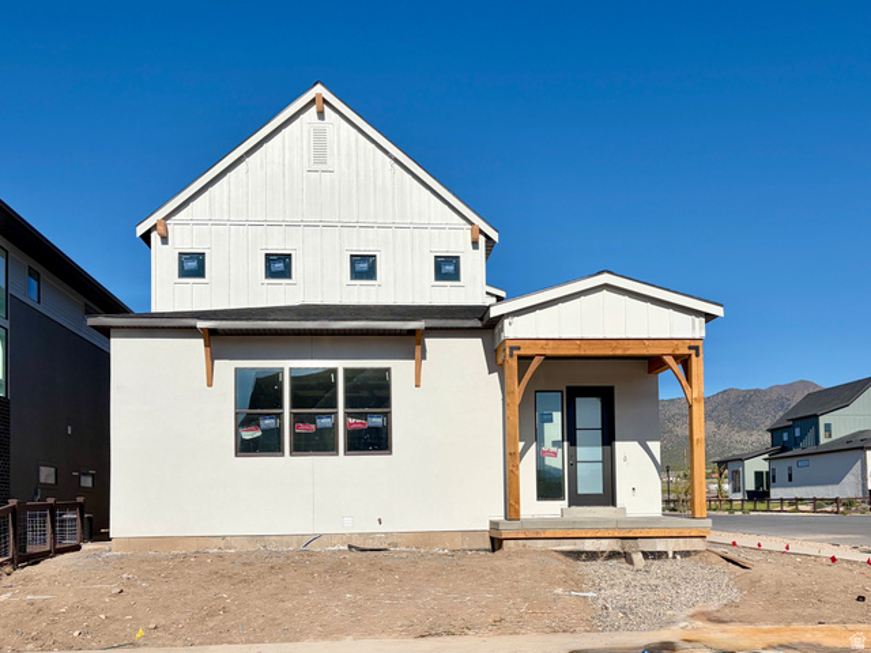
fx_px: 654
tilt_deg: +5.9
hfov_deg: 67.3
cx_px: 436
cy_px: 326
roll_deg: +0.2
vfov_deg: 53.1
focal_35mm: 26
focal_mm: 5.96
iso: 50
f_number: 1.6
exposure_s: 1/10101
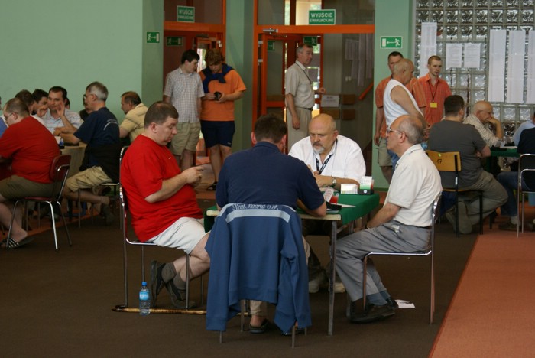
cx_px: 268
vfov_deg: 13.1
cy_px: 179
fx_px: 1562
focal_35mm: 105
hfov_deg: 19.4
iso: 400
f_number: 5.6
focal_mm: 70
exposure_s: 1/80
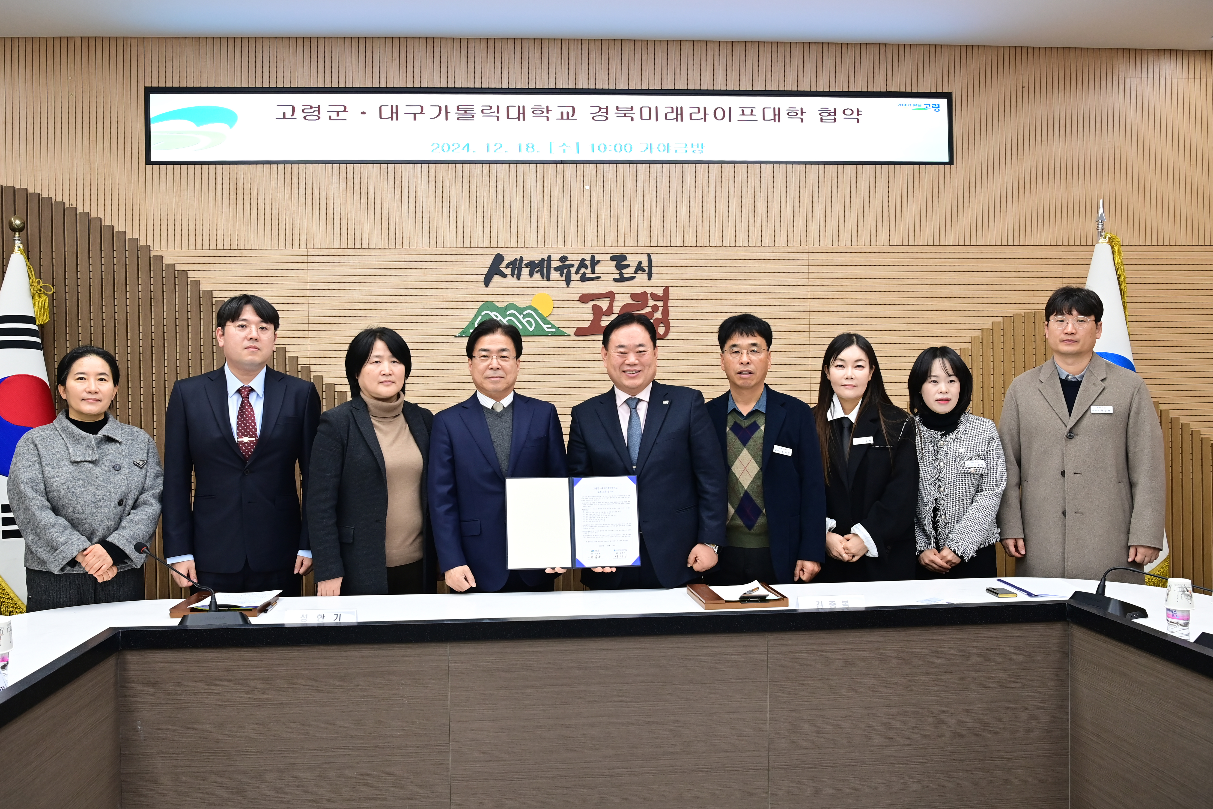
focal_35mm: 30
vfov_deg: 43.6
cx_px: 588
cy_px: 397
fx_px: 1011
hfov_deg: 61.9
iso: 1600
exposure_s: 1/160
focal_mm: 29
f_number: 6.3
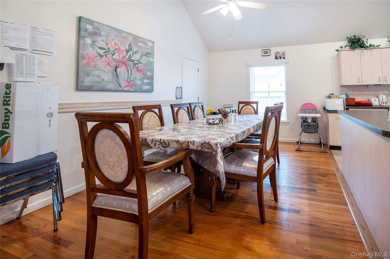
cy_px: 130
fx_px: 173
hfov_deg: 96.8
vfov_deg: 73.7
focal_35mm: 16
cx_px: 195
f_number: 4
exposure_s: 1/125
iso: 1400
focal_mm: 16
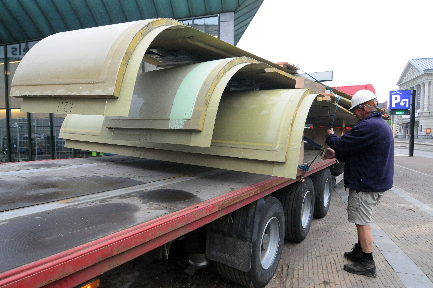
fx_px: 252
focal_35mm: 21
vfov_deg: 59.4
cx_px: 216
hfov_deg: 81.3
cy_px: 144
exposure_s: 1/160
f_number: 5.6
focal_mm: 14
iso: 2000
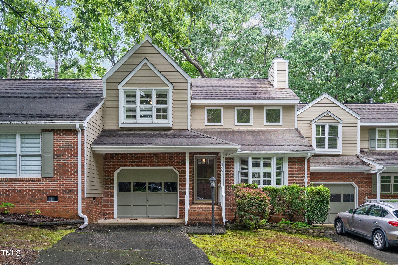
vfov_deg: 45.0
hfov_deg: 63.7
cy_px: 132
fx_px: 321
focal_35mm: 29
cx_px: 199
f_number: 4
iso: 800
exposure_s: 1/200
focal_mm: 29
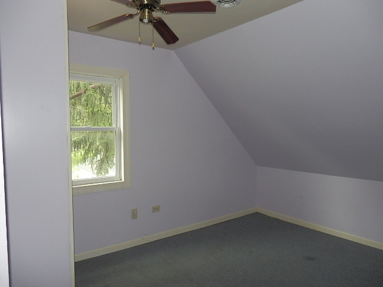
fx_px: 277
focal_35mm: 25
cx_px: 192
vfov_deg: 54.9
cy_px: 144
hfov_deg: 69.4
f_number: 3
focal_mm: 4.5
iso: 200
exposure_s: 1/30
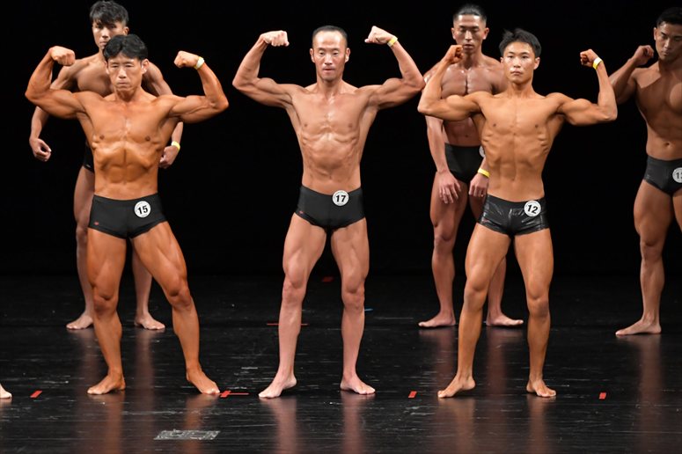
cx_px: 341
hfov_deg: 7.6
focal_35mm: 270
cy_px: 227
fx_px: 5113
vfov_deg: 5.1
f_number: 5.6
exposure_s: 1/400
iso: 3200
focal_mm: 180
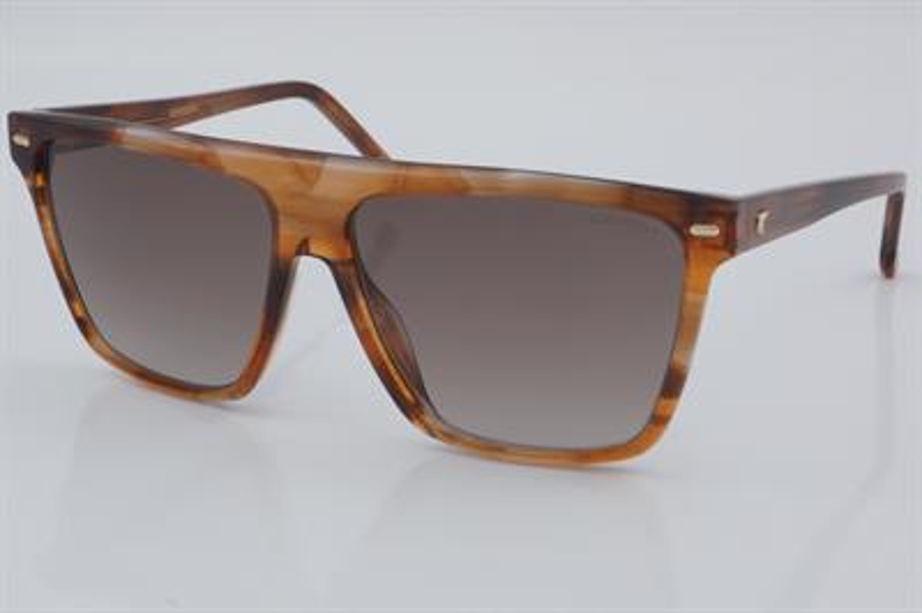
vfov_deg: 16.5
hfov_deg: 24.6
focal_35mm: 82
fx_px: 2111
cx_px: 461
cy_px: 306
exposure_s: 1/4
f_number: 32
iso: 100
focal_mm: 55
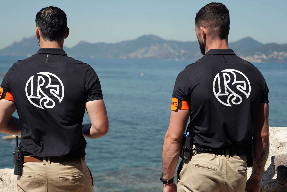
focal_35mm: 72
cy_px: 96
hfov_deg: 28.1
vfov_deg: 18.9
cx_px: 127
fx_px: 574
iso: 125
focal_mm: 61
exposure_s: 1/320
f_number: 4
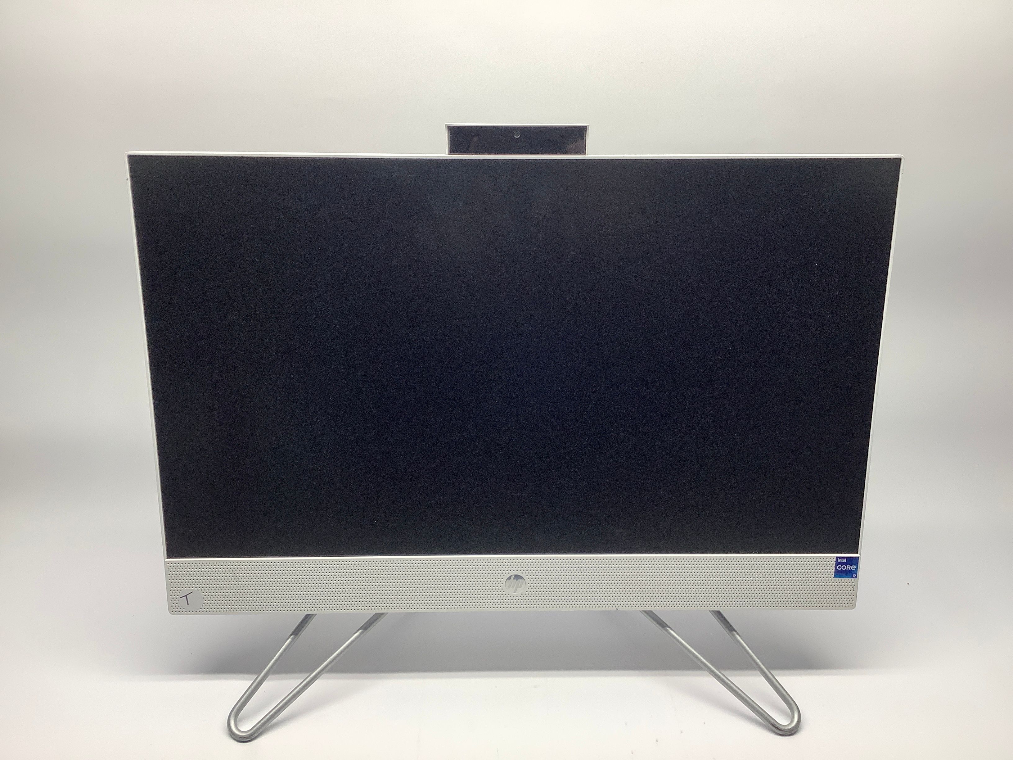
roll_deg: -0.1
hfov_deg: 58.4
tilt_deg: -25.9
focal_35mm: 31
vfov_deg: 45.4
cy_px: 380
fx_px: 907
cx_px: 506
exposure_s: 1/120
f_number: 2.4
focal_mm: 3.3
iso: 50
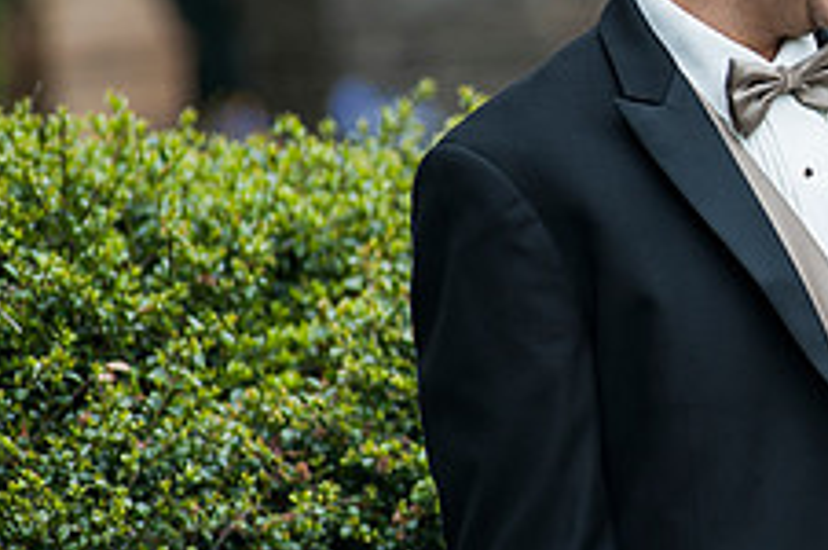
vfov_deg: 2.7
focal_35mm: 513
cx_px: 931
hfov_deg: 4.0
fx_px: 11782
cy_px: 114
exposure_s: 1/1250
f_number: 3.2
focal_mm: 200
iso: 200
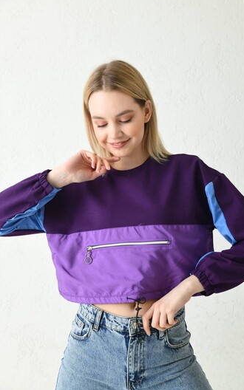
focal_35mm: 50
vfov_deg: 40.3
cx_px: 132
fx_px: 532
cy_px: 191
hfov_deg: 25.8
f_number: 5.6
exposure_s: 1/160
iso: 100
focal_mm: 48
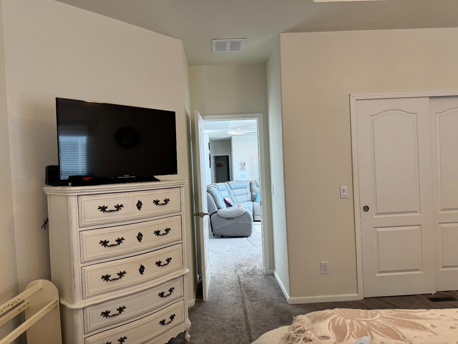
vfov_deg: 56.8
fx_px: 318
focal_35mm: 24
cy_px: 172
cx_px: 229
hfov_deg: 71.6
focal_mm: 6.76
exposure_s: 1/60
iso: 160
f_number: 1.78
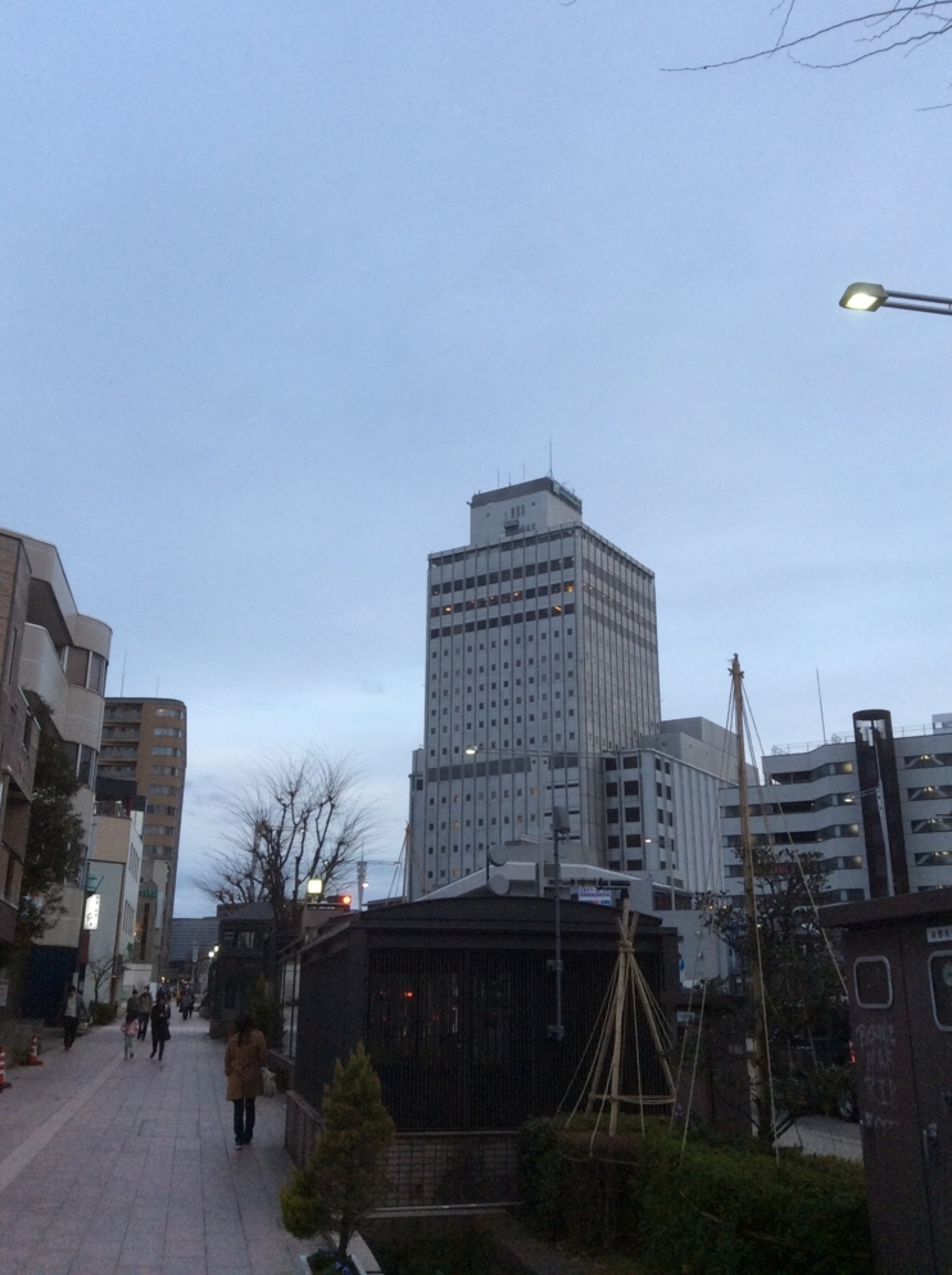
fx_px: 1213
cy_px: 619
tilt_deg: +17.6
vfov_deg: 55.4
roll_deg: -0.8
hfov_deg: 42.9
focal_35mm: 33
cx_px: 478
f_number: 2.4
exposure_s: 1/120
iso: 64
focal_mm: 3.3
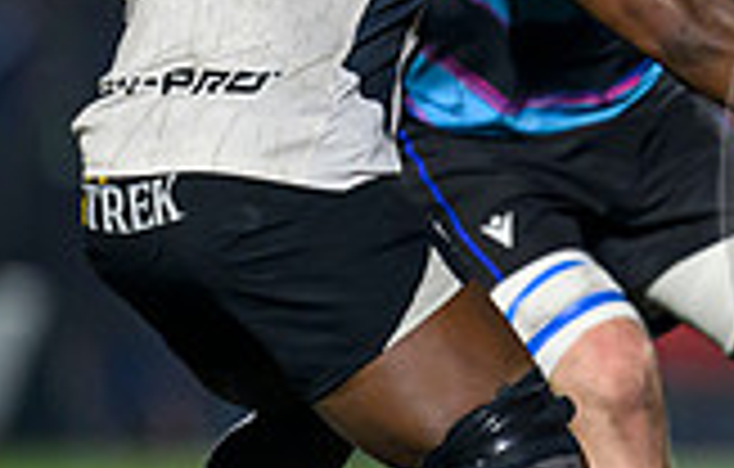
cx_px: 984
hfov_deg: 1.1
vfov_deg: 0.7
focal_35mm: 1857
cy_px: 279
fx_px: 37366
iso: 3200
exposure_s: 1/1600
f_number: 3.2
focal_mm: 400
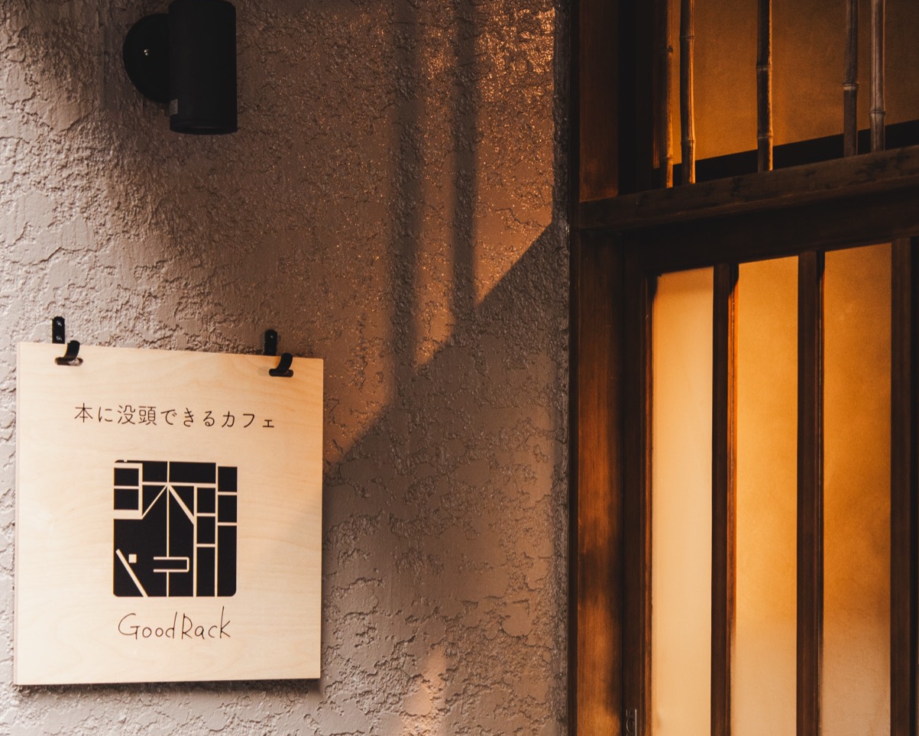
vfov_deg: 14.9
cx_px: 732
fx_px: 2802
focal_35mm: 103
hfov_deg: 18.5
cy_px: 531
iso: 400
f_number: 4.5
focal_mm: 55
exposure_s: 1/80
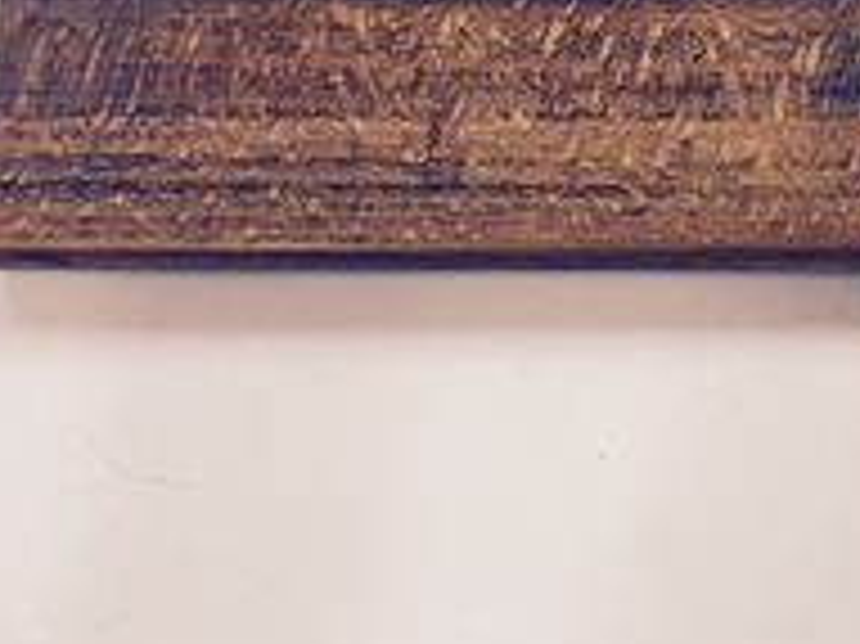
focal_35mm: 71
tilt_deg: -58.9
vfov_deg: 19.7
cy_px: -86
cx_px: 894
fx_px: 1763
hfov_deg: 25.8
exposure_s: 1/33
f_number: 2.2
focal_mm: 4.15
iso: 125
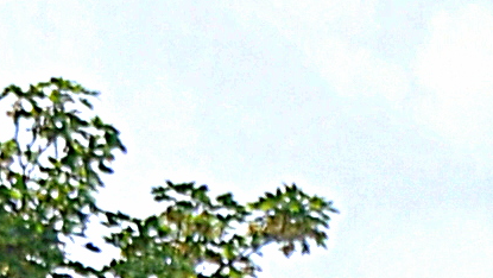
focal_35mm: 1134
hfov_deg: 1.9
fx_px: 14833
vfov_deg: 1.1
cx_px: 643
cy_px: 2178
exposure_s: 1/500
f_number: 5.3
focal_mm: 70
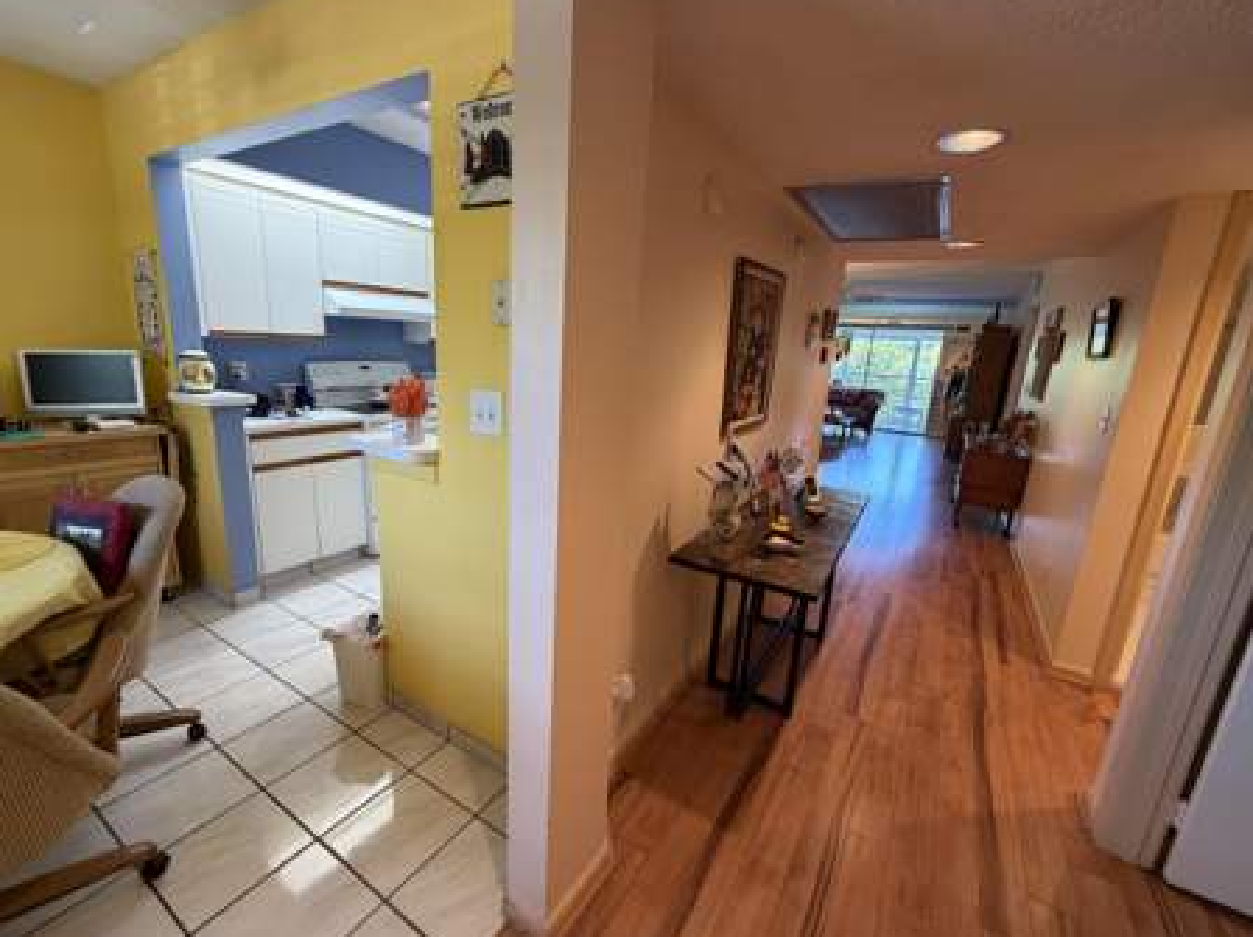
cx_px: 626
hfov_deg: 98.2
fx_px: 542
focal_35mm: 15
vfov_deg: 81.6
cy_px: 468
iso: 320
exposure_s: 1/60
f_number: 2.2
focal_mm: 2.22
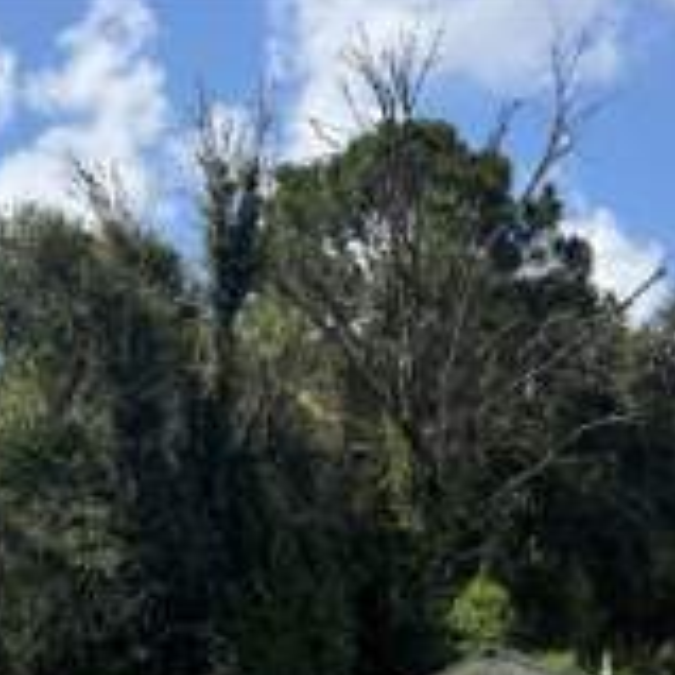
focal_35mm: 64
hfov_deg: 26.7
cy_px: 751
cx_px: 208
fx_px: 1412
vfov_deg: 24.9
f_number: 1.78
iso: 80
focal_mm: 6.76
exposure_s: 1/4167
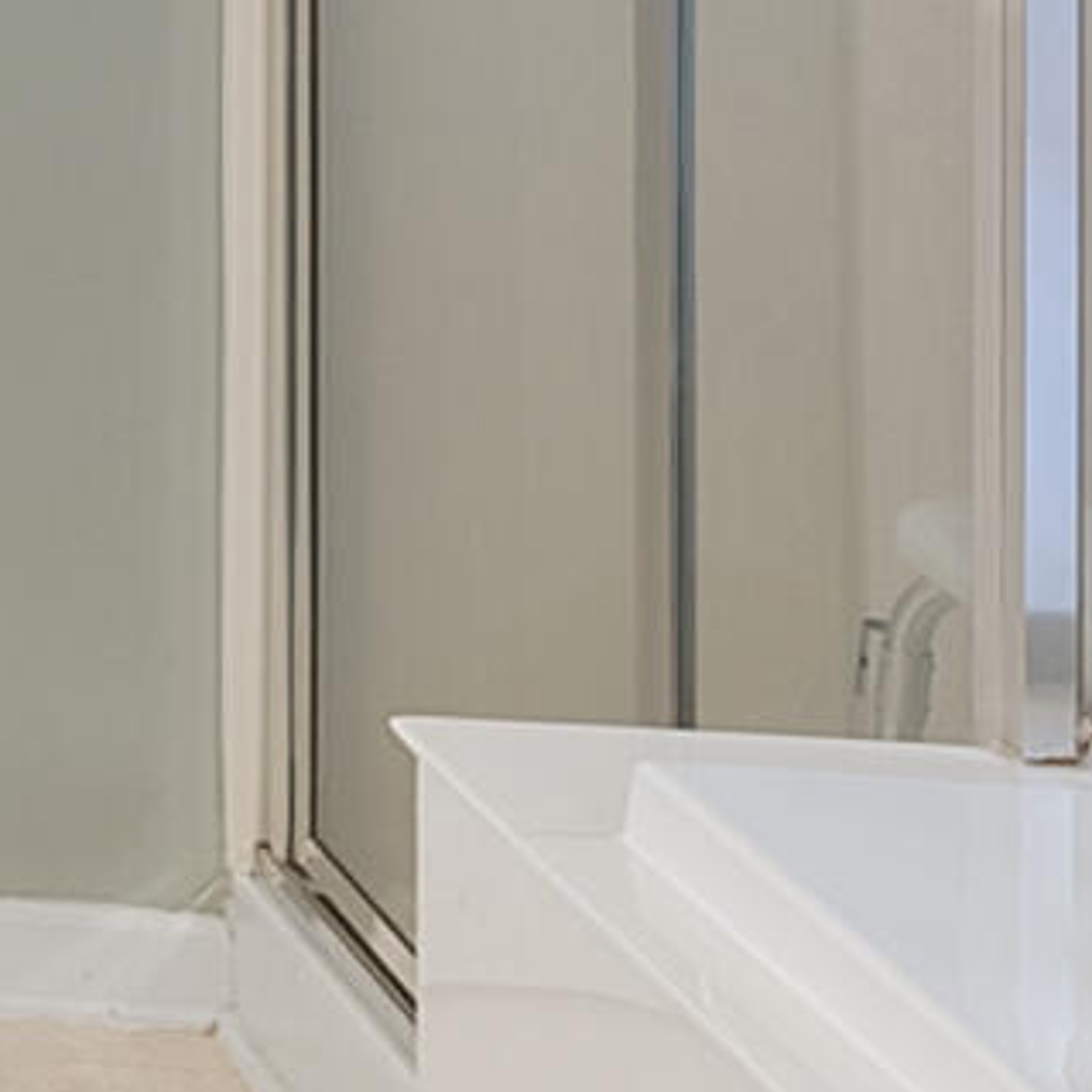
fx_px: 3426
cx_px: -1773
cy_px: -570
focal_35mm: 96
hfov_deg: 12.5
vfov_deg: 16.4
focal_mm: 12
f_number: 7.1
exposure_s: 1/10
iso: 400
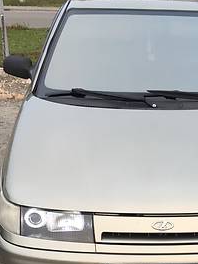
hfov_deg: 22.0
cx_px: 159
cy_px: 250
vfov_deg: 28.0
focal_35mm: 66
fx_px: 503
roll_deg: -3.0
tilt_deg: -27.4
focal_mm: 4.2
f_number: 2.2
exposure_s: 1/100
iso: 32
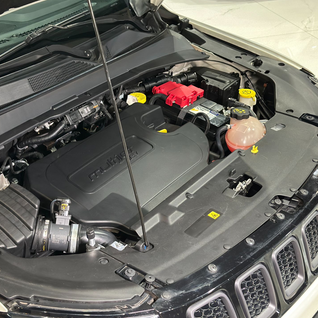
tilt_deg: -32.5
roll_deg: -0.7
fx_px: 592
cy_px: 159
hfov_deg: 30.0
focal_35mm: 57
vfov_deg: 30.0
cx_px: 125
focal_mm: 6.86
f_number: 1.78
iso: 400
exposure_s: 1/60
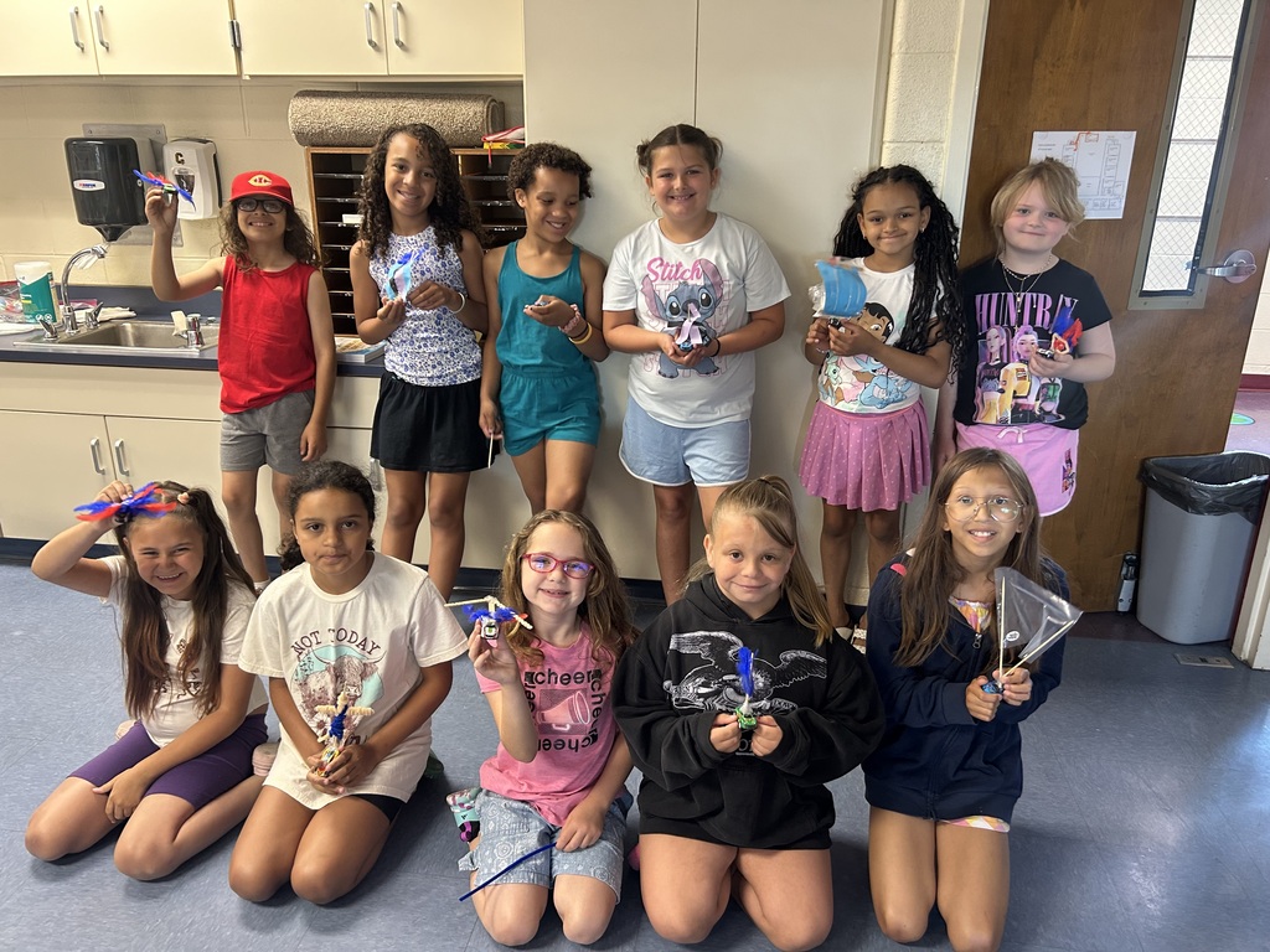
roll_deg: -0.2
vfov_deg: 53.1
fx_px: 954
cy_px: 476
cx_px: 635
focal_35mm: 26
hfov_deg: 67.3
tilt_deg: -19.7
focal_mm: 5.7
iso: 200
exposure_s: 1/41
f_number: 1.5
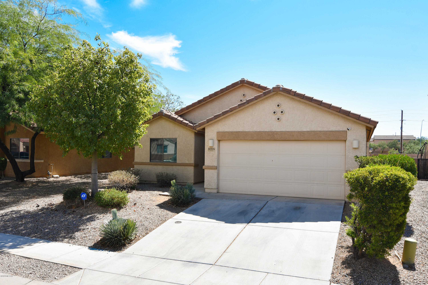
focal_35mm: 30
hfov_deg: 61.9
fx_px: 357
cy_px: 142
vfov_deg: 43.6
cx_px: 214
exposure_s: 1/250
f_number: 8
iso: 100
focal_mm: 20
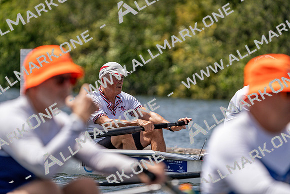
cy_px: 97
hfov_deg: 5.2
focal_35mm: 400
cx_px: 145
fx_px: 3223
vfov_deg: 3.4
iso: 200
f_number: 6.3
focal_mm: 400
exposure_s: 1/2000
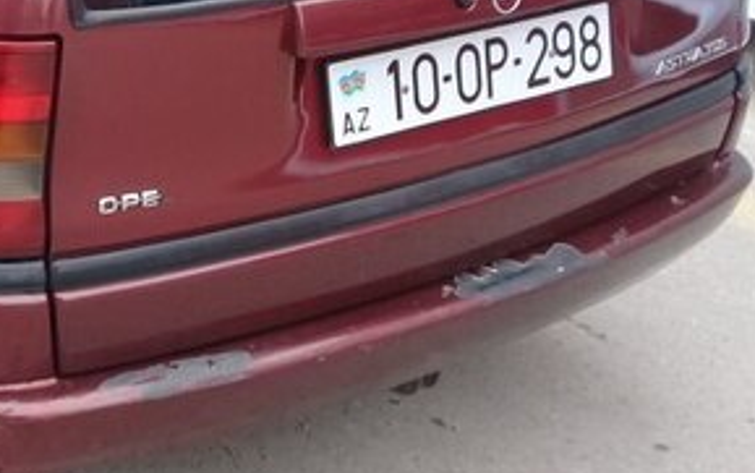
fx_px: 1544
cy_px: -56
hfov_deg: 25.8
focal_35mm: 75
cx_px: -34
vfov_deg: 16.8
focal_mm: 3.3
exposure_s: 1/33
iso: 50
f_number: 2.2
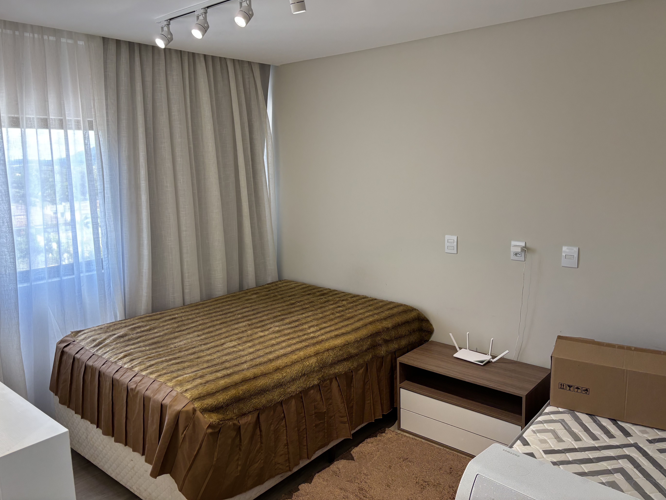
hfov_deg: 65.3
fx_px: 519
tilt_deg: -8.2
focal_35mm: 27
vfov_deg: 51.3
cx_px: 323
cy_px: 241
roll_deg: +1.2
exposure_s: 1/120
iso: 100
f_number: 1.6
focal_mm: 5.96
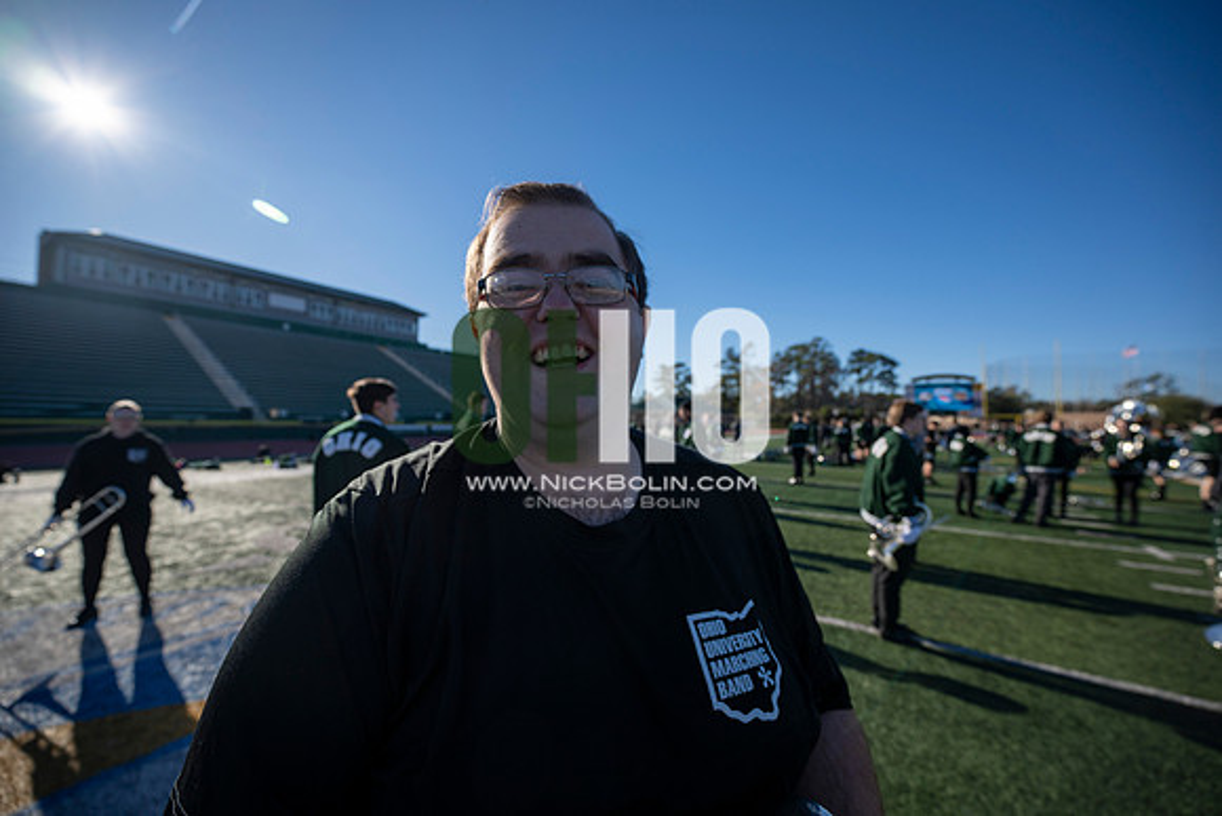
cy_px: 408
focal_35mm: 14
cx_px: 611
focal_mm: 14
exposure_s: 1/2000
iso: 80
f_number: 4
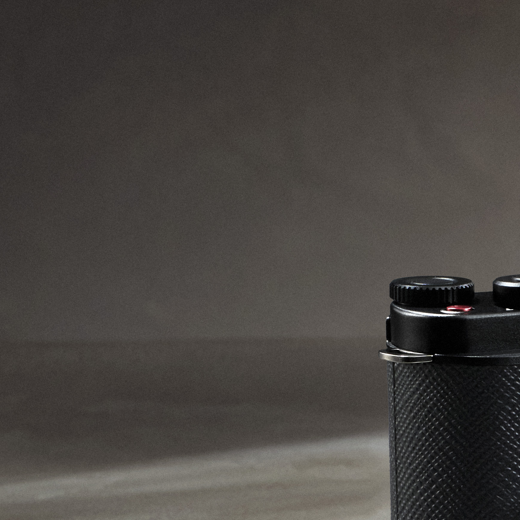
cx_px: 969
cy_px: 320
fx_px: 5693
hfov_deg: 5.1
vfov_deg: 5.2
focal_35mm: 335
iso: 800
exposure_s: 1/125
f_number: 16
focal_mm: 85
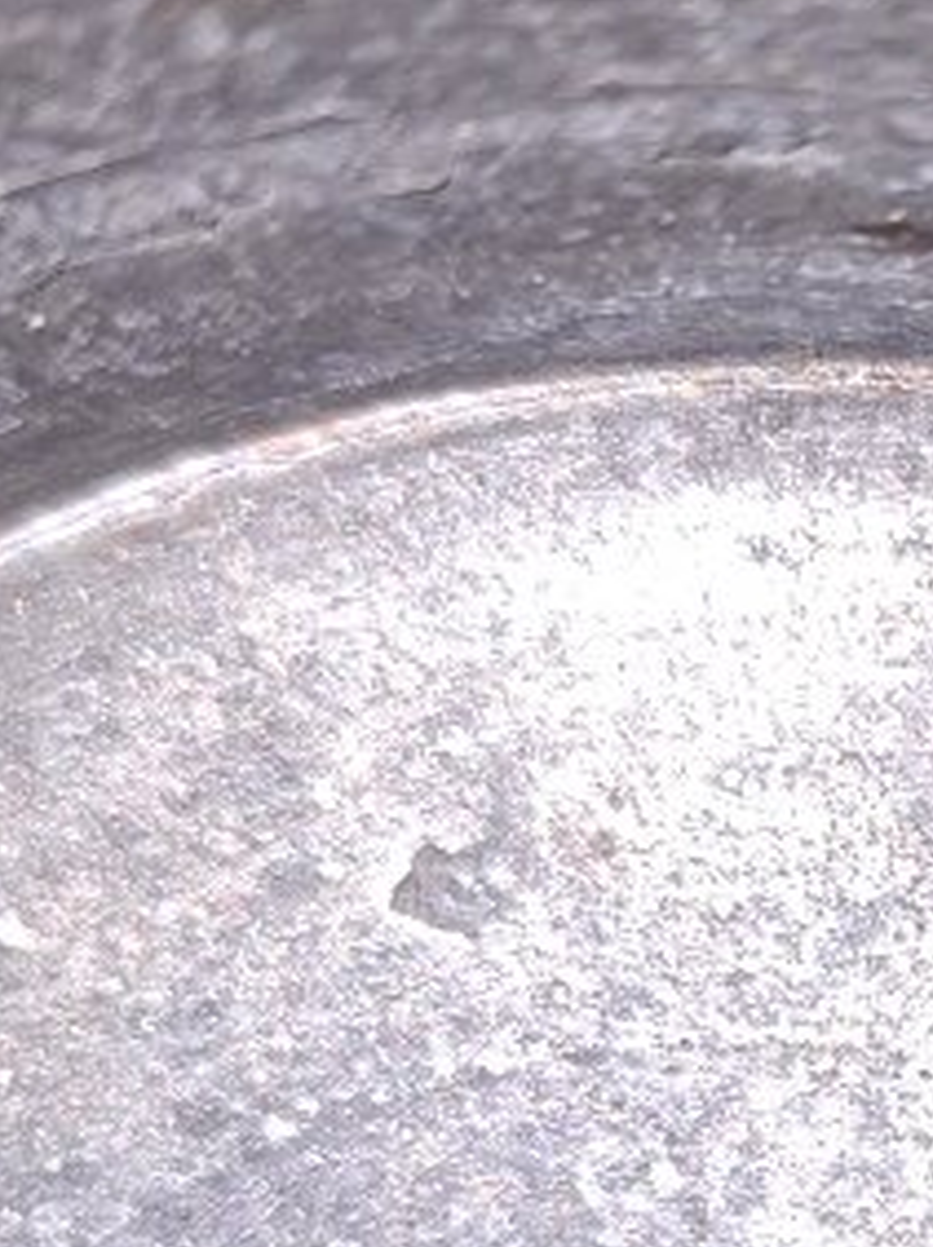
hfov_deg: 14.2
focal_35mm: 98
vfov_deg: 19.8
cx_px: 1340
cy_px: 999
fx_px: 3527
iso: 50
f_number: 1.8
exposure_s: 1/100
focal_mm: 5.54
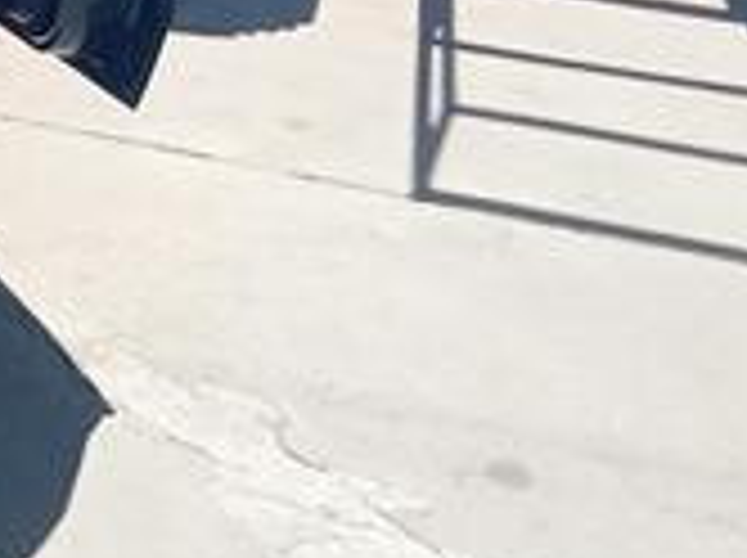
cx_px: -288
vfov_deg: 12.9
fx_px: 2370
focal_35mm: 110
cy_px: -223
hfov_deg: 16.7
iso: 103
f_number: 2.2
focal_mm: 3.46
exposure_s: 1/820
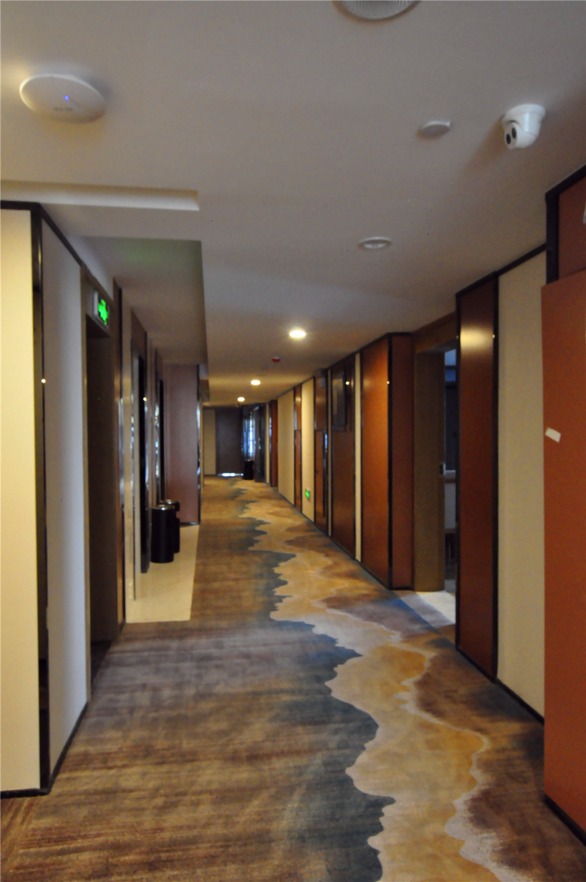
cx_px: 293
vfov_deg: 73.8
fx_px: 587
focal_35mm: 24
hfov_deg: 53.0
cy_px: 441
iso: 2500
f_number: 11
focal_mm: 16
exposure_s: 1/10
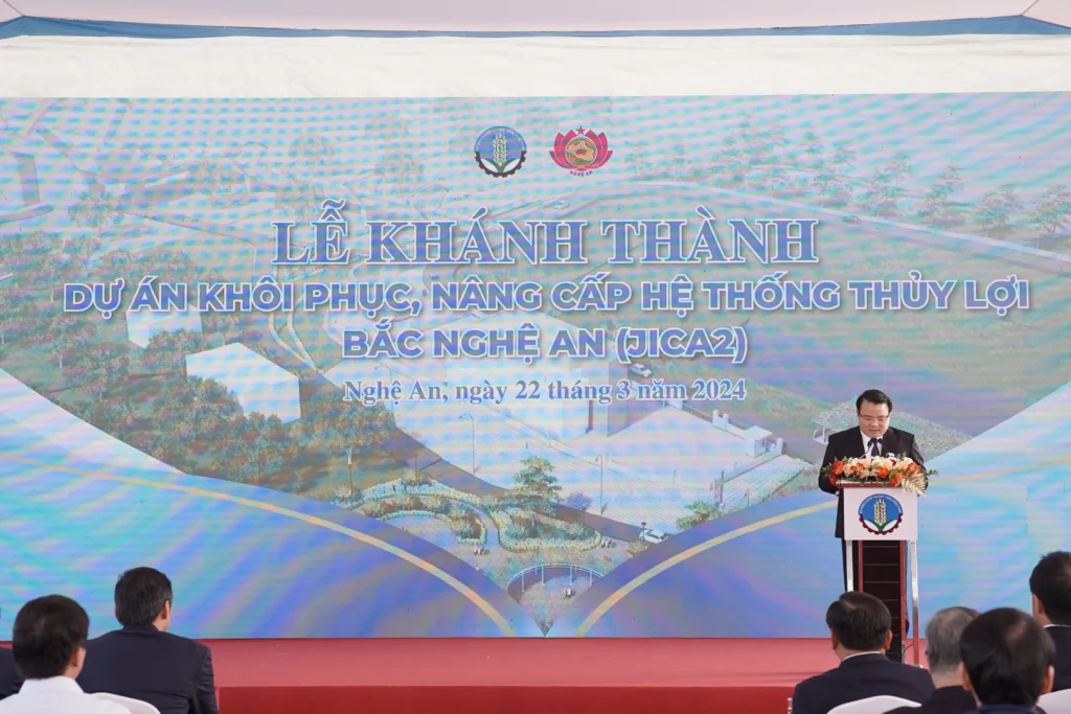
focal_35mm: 67
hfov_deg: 30.1
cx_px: 536
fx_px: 1993
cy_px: 357
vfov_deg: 20.3
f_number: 3.2
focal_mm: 45
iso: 125
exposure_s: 1/200
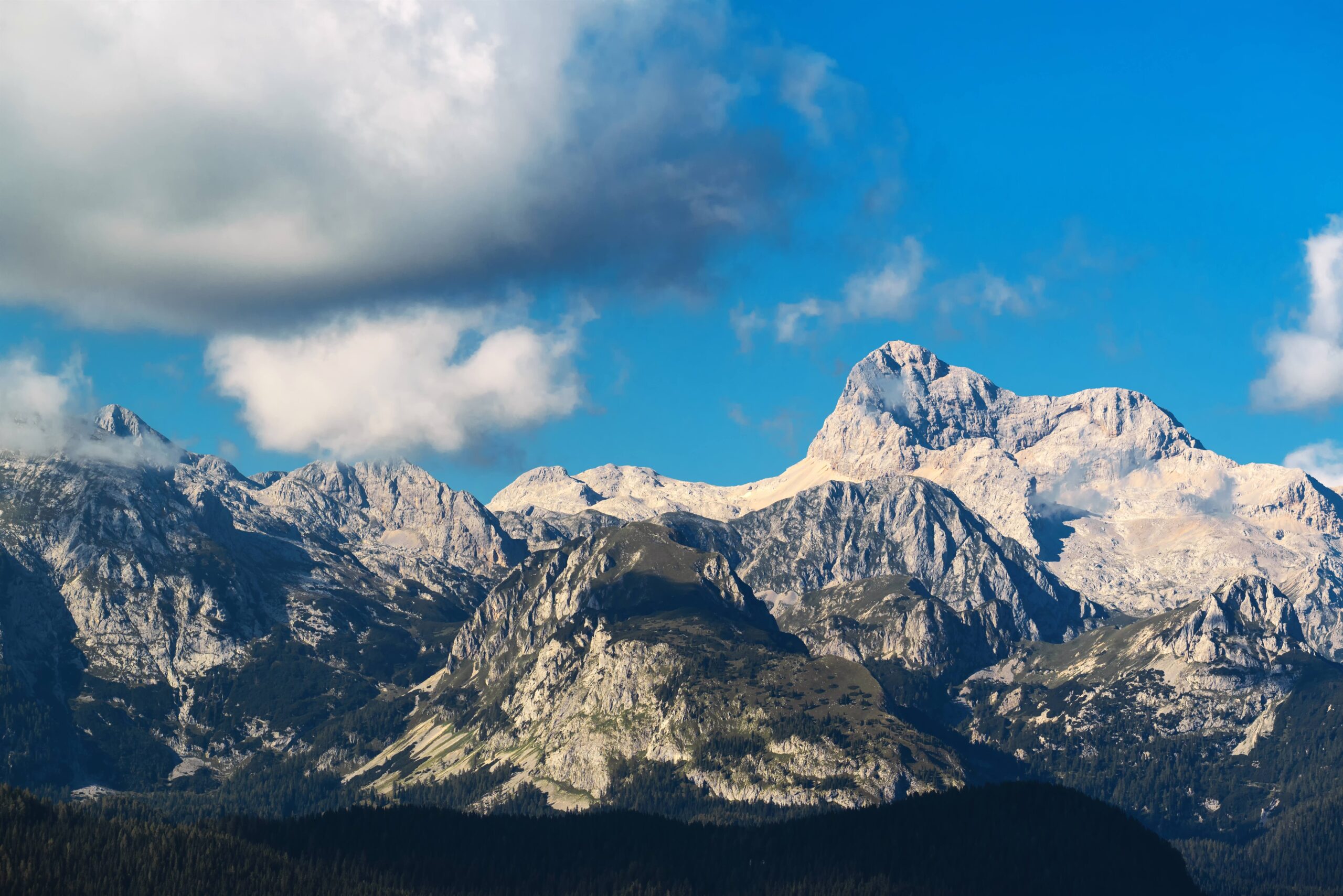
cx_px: 672
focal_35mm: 140
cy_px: 448
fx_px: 5225
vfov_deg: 9.8
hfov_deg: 14.6
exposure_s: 1/1250
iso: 400
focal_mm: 140
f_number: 8
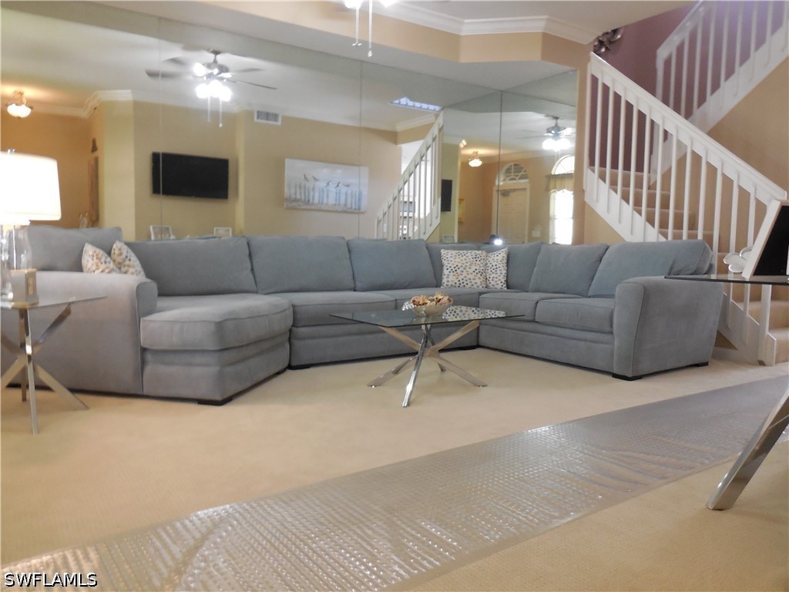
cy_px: 296
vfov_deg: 54.9
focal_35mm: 25
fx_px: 570
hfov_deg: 69.4
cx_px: 394
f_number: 3.1
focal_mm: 4.5
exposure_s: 1/30
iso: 400
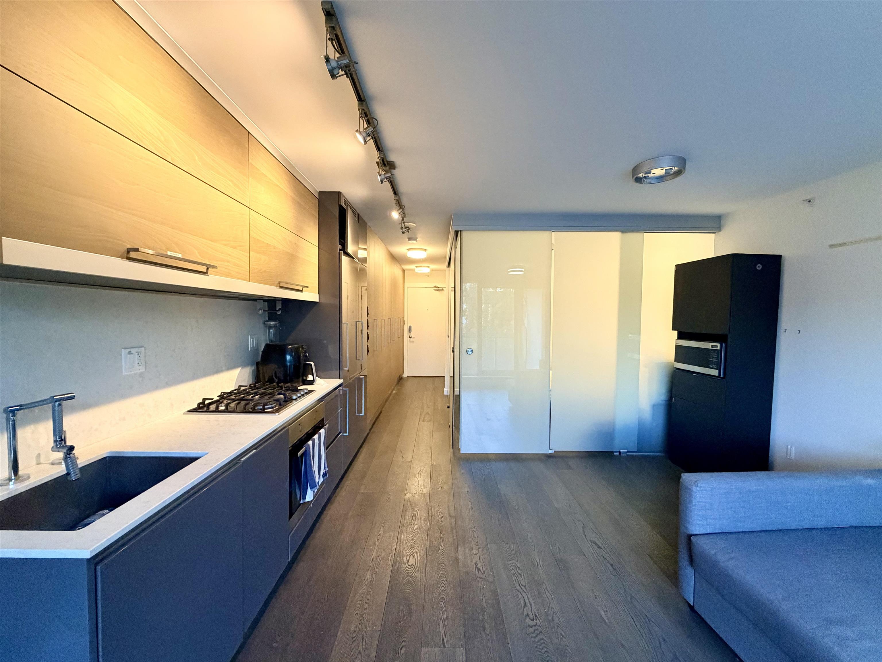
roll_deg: +0.0
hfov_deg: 102.1
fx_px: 357
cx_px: 441
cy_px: 331
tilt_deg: -2.4
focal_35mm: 14
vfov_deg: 85.7
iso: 500
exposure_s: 1/59
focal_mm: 2.22
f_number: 2.2
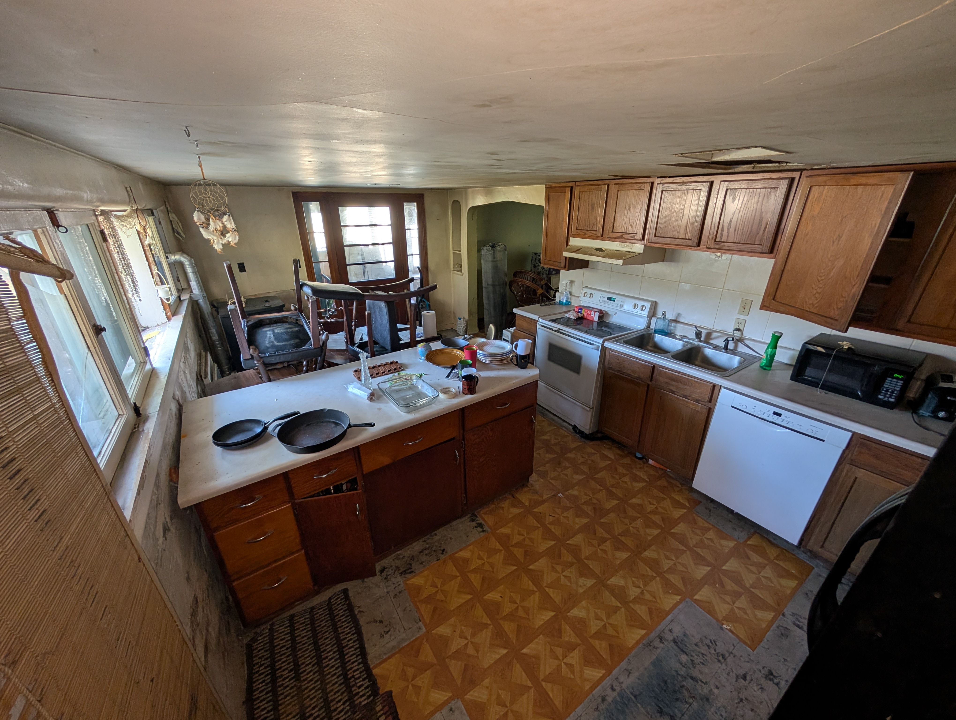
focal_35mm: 12
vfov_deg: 94.6
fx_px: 332
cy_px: 360
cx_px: 478
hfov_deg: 110.5
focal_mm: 2.02
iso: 88
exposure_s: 1/36.8
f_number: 1.7
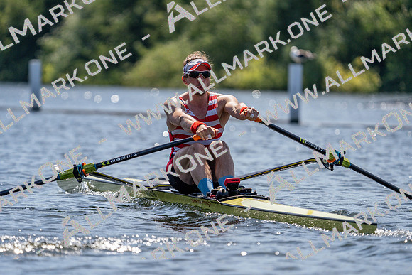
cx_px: 206
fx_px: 4705
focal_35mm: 411
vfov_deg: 3.3
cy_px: 138
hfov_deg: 5.0
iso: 200
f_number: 6.3
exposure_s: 1/2000
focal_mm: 411
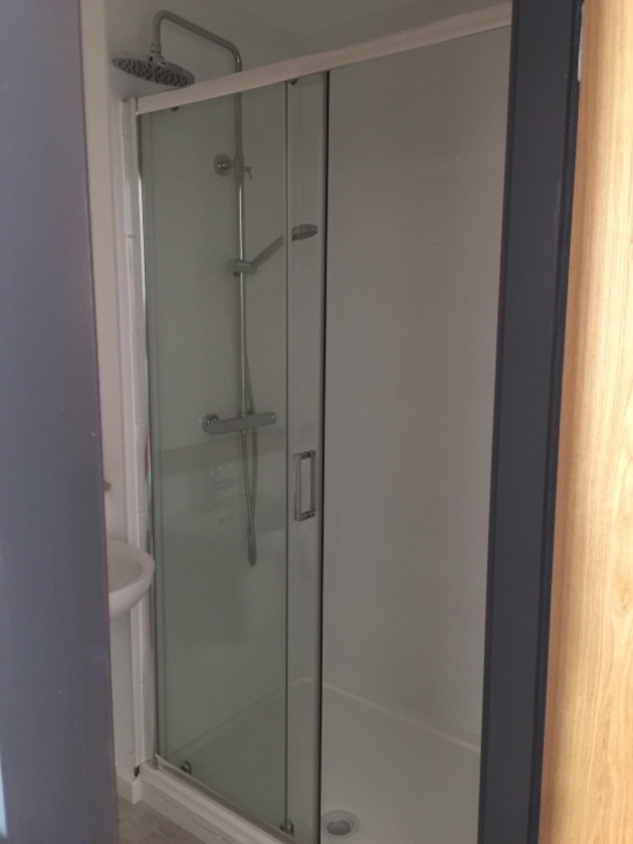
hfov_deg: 48.2
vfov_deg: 61.7
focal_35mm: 29
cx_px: 316
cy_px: 422
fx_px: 707
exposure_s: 1/8
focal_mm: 4.15
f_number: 2.2
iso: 160
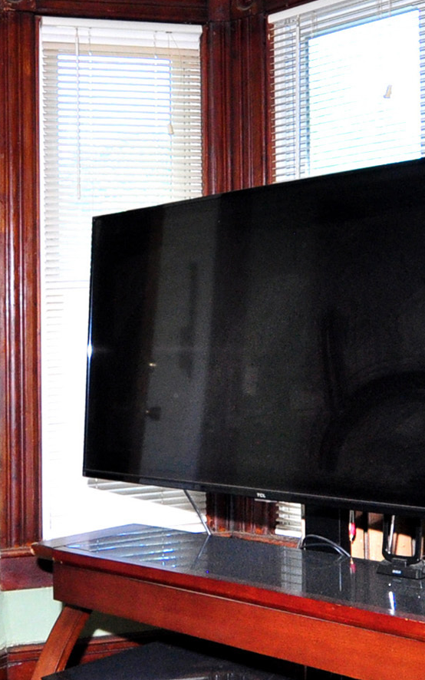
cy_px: 306
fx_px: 926
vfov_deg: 40.3
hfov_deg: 25.1
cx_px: 51
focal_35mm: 50
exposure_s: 1/100
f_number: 5
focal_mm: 10
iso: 800
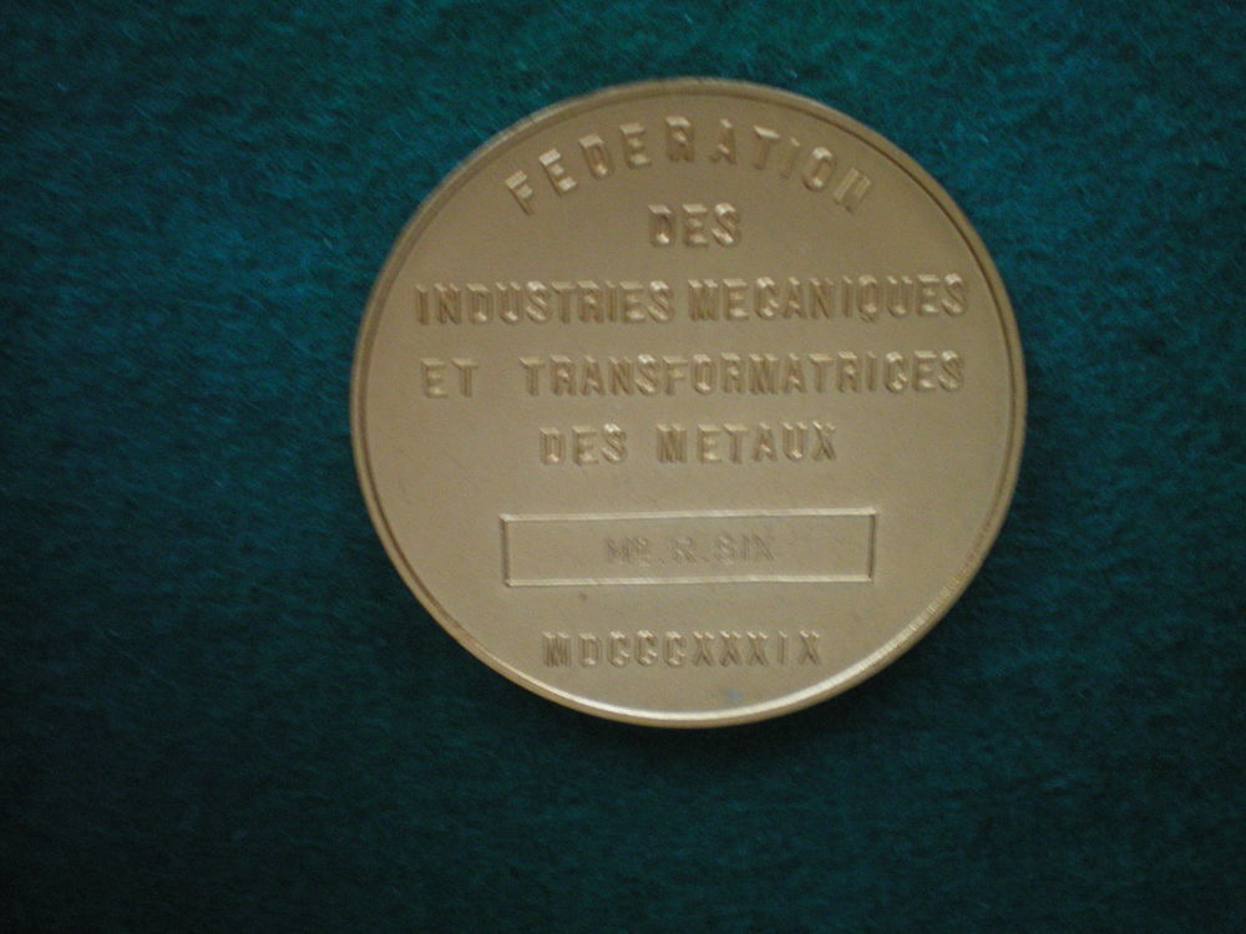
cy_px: 467
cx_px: 623
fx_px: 1368
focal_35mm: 38
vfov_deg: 37.7
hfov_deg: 49.0
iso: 400
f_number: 3.1
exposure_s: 1/13
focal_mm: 6.3
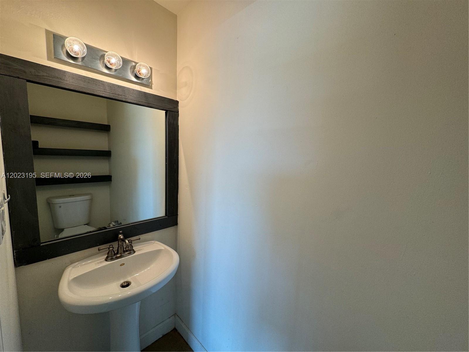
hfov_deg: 102.1
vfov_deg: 85.7
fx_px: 190
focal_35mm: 14
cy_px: 176
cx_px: 234
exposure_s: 1/120
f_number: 2.2
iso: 80
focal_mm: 2.22
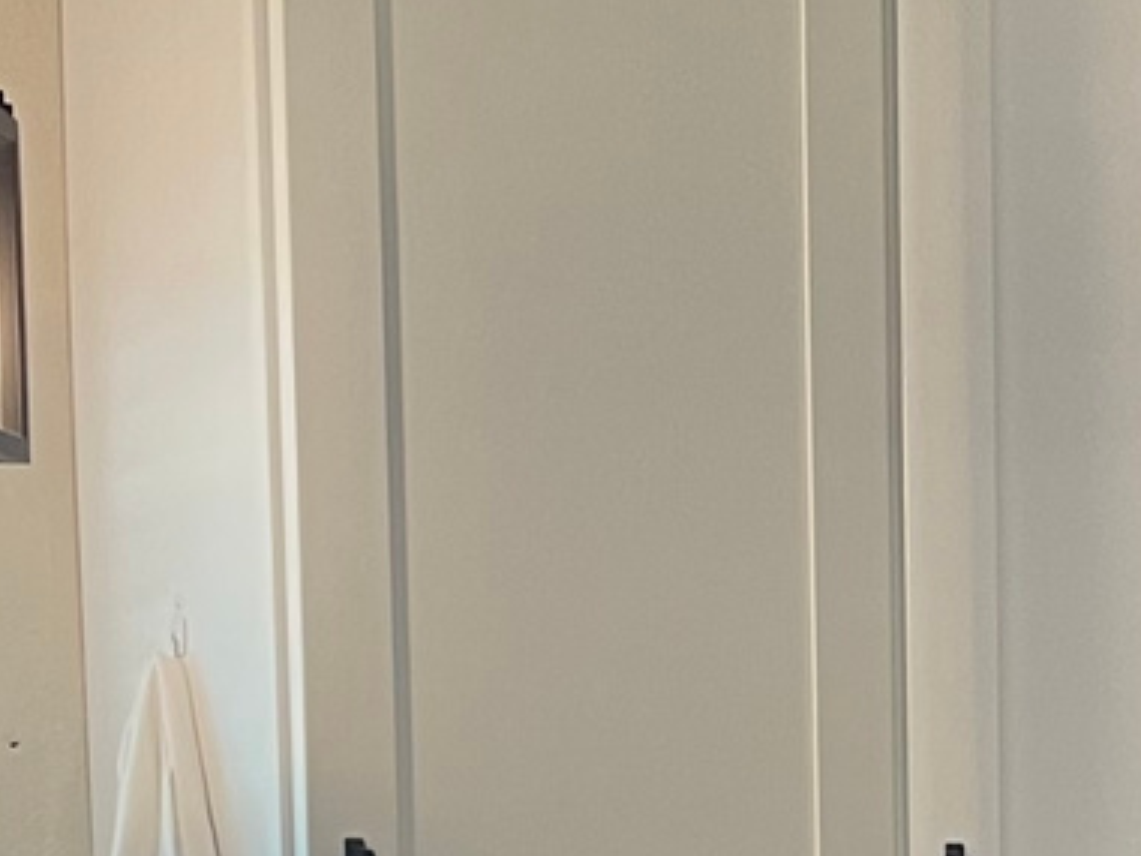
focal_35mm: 140
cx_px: 1630
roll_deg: -0.7
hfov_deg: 13.4
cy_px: 1487
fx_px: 4615
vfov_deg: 10.1
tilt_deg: -7.3
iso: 100
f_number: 1.6
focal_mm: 4.2
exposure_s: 1/60
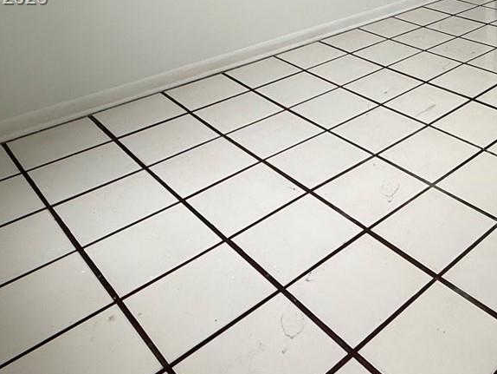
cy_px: -2
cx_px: 470
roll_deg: -1.0
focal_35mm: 39
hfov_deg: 42.8
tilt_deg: -15.8
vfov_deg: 33.6
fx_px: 560
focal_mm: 2.22
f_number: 2.2
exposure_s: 1/99
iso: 125
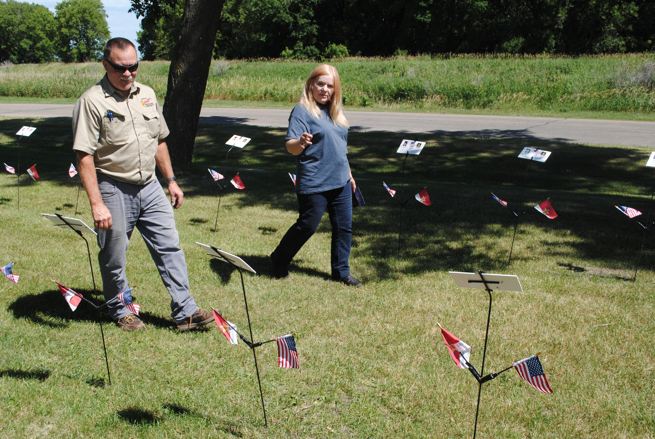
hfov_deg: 49.5
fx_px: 710
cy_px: 220
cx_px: 328
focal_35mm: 39
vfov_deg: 34.3
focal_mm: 26
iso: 100
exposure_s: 1/250
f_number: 8
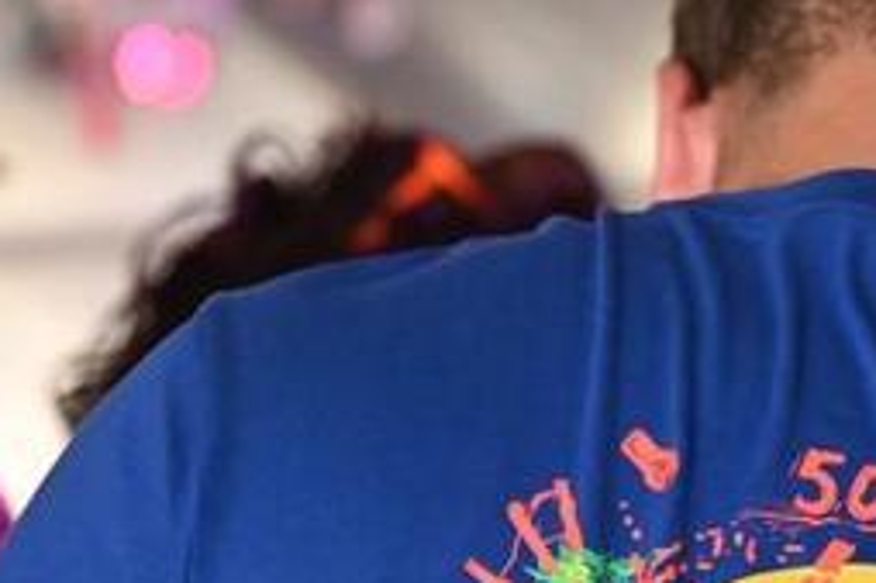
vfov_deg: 6.3
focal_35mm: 215
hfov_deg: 9.5
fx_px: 5228
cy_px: 1023
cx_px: 1048
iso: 720
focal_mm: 55
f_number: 2.8
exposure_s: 1/125
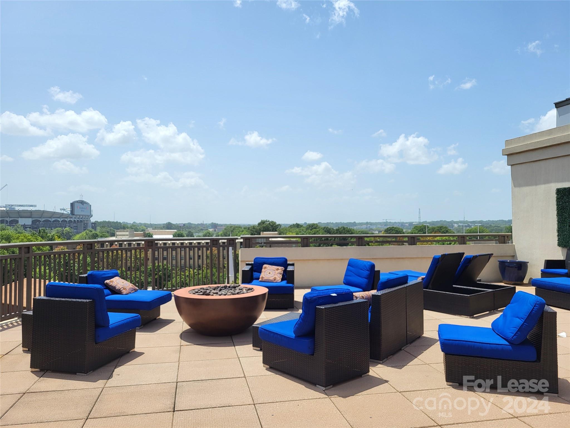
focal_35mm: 26
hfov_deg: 67.3
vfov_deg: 53.1
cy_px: 214
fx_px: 428
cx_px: 285
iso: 40
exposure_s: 1/2302
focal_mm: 5.4
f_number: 1.8
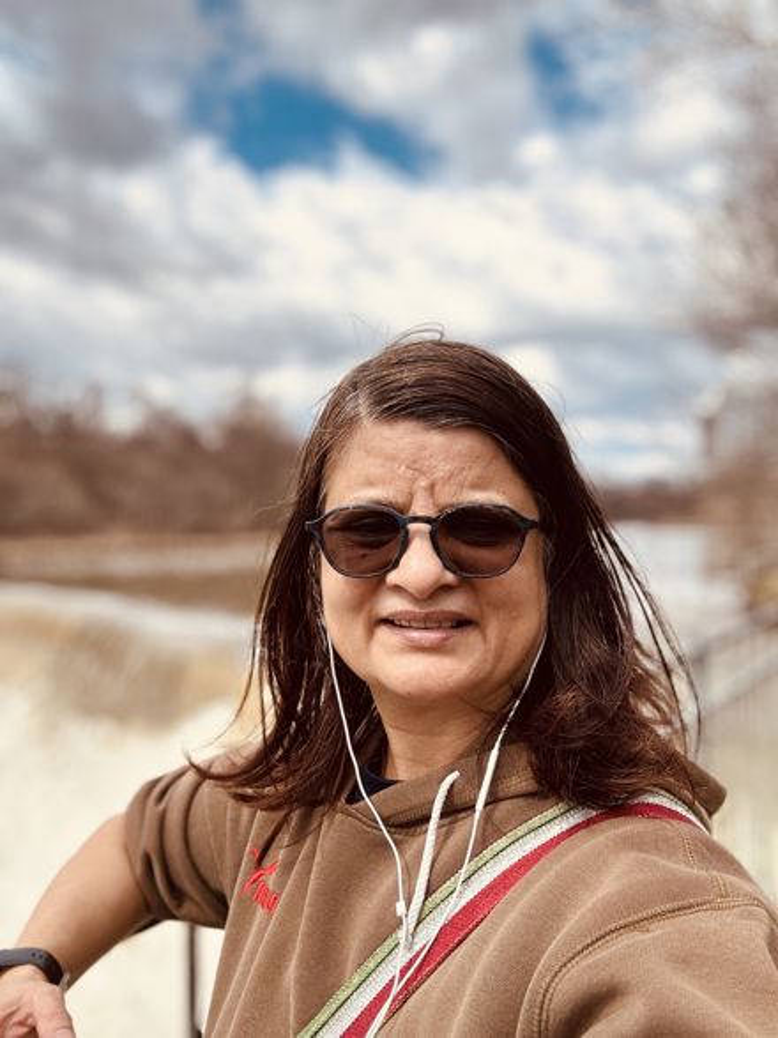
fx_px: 899
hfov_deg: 46.8
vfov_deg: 60.0
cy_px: 519
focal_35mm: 30
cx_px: 389
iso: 25
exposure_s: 1/702
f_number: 1.9
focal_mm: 2.69
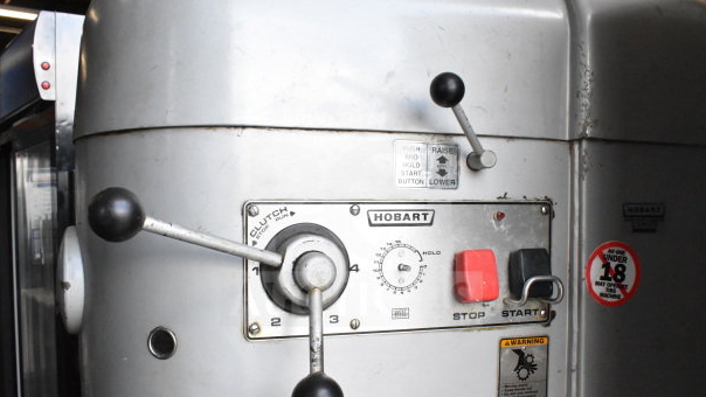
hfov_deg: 54.6
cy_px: 234
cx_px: 351
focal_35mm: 37
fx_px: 684
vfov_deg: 32.3
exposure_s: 1/500
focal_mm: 23
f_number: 11
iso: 6400
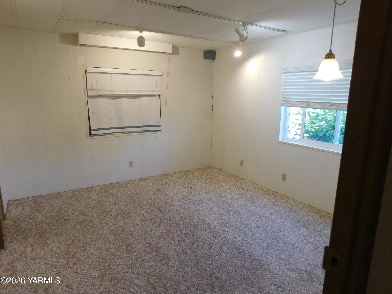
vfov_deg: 58.9
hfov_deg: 73.9
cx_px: 196
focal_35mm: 23
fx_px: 260
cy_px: 147
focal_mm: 4
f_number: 3
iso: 125
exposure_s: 1/30
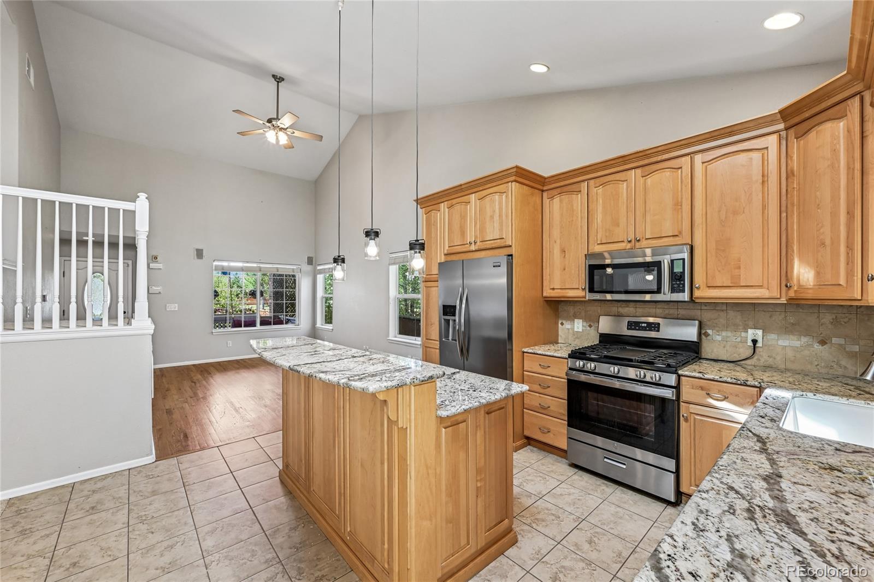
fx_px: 340
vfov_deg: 81.2
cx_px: 437
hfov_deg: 104.3
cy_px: 291
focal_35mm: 14
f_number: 10
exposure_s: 1/13
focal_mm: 14
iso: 400
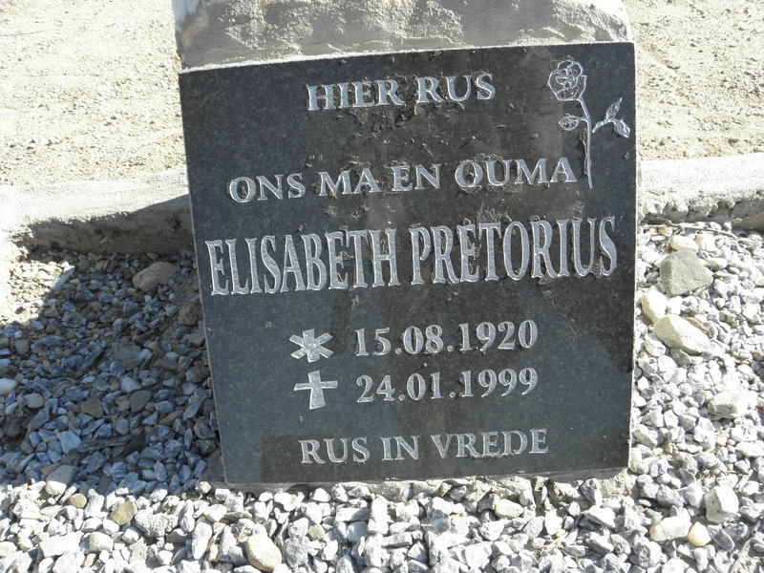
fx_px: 596
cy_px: 286
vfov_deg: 51.4
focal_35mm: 27
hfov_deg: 65.3
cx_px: 382
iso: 64
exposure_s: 1/125
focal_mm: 4.83
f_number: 5.6
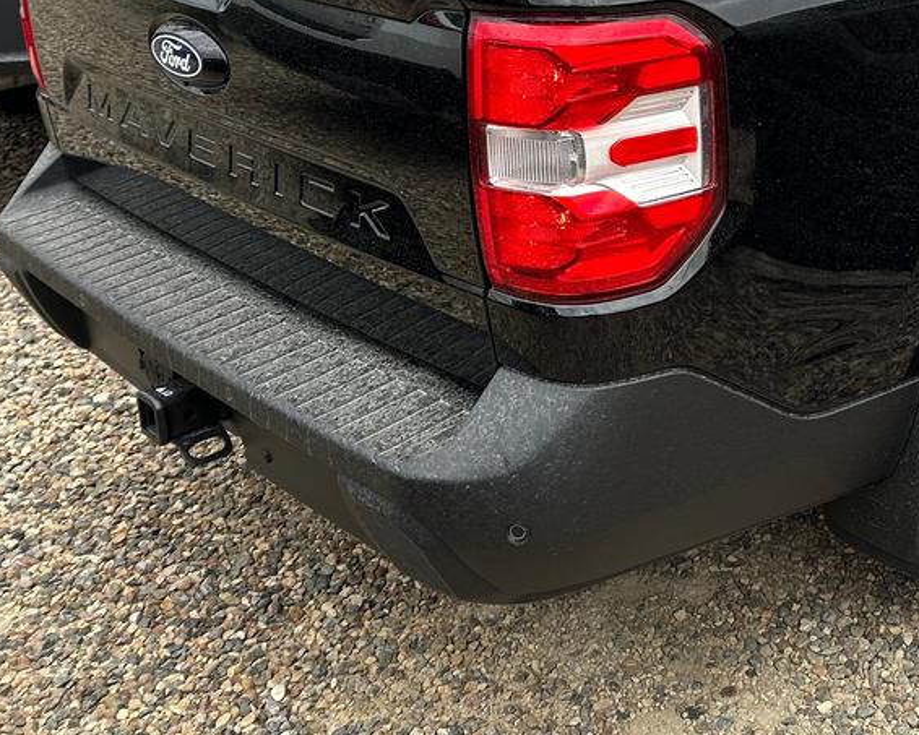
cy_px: 62
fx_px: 1442
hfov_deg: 32.5
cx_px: 924
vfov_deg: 27.5
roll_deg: +0.3
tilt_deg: -12.4
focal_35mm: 53
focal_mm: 6.86
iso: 80
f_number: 1.78
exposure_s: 1/734
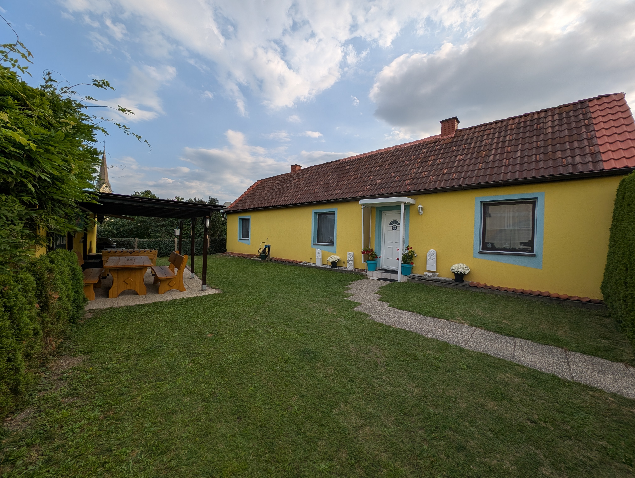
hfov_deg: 110.5
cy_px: 239
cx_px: 318
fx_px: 220
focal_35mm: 12
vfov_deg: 94.6
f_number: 1.95
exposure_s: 1/1656
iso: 41
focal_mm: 2.23
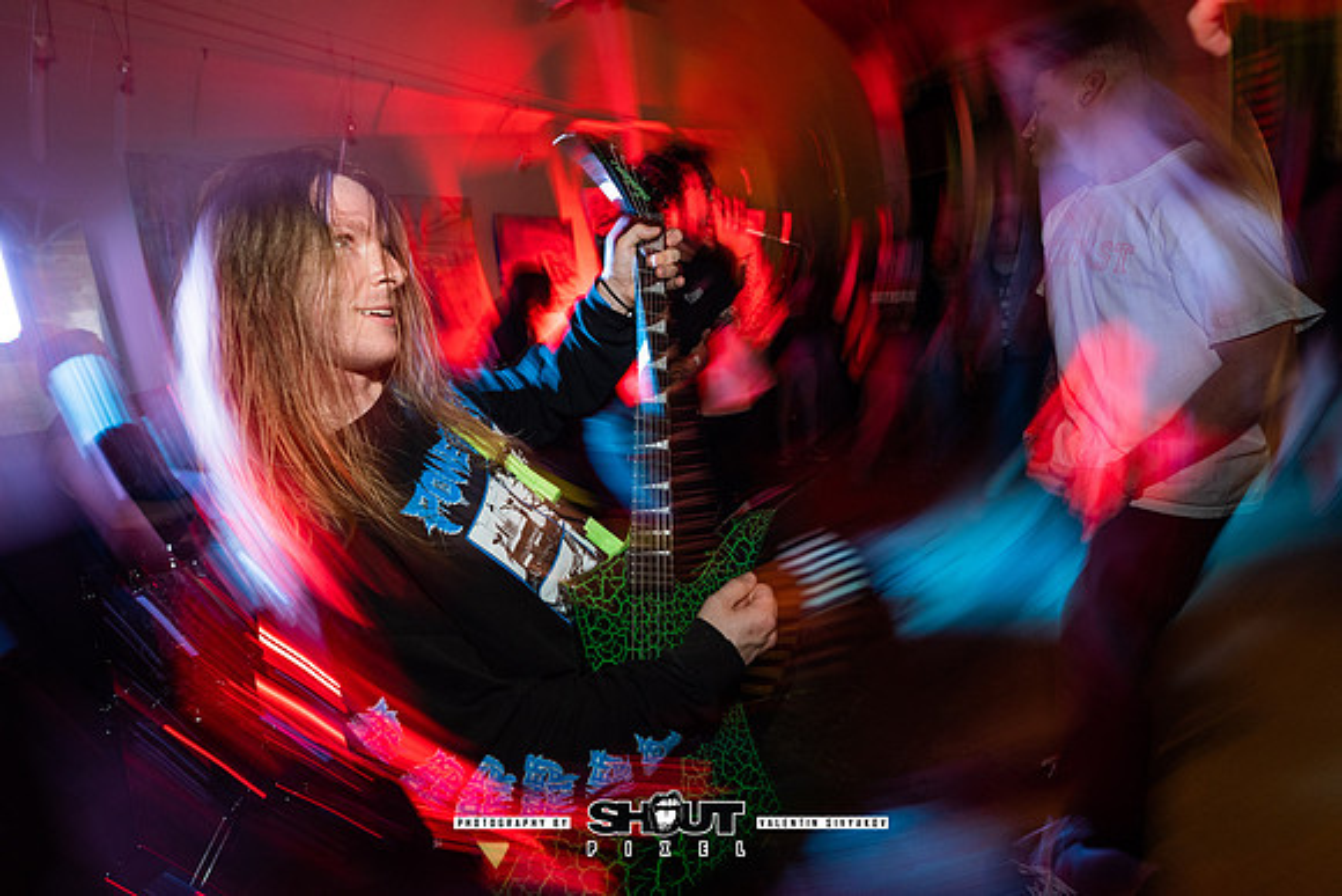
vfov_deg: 73.5
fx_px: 595
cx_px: 577
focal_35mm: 16
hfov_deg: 96.2
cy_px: 385
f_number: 2.8
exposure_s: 1/13
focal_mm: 14
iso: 800
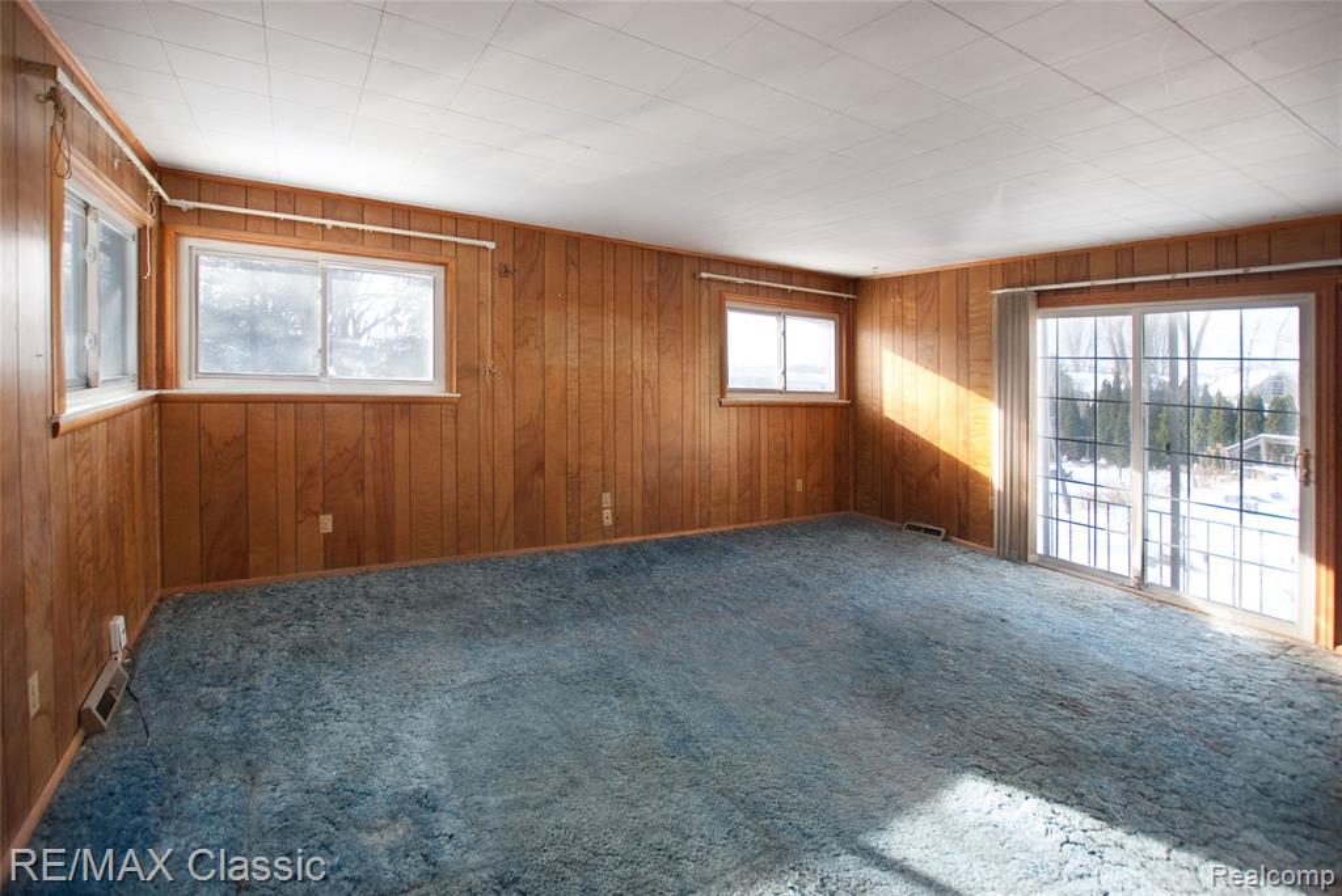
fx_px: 559
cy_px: 448
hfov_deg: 100.4
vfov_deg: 77.4
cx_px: 671
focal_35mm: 15
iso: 640
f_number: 3.5
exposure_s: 1/160
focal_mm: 10
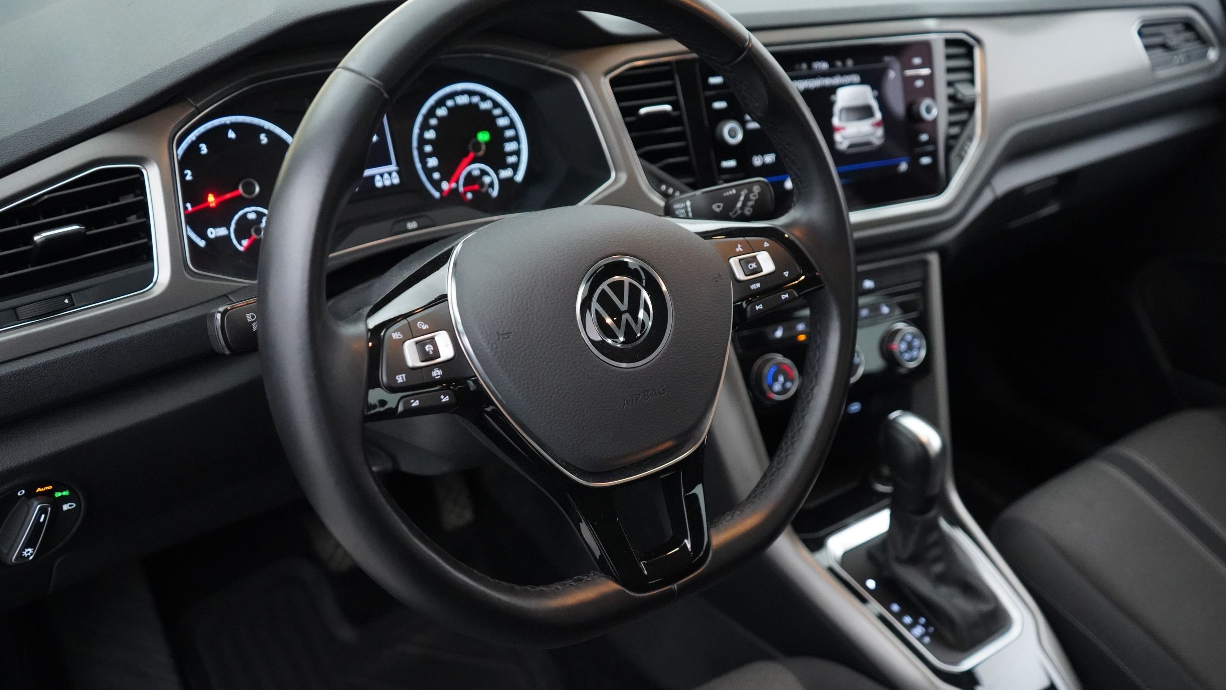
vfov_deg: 36.7
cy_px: 346
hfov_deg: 61.0
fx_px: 1040
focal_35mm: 32
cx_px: 616
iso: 10000
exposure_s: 1/160
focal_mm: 30
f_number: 3.5
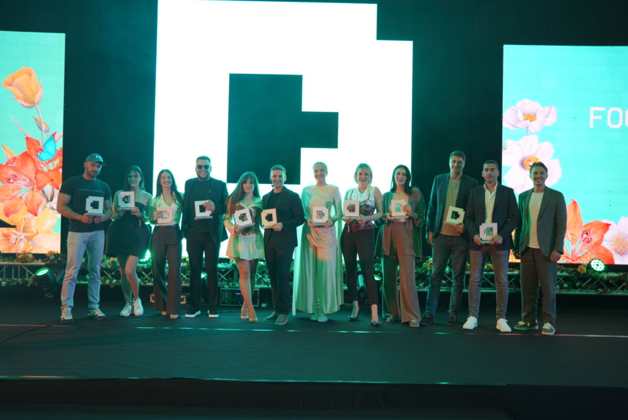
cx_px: 314
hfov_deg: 54.4
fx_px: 611
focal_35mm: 35
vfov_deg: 37.9
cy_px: 210
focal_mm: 35
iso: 1000
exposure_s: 1/250
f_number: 2
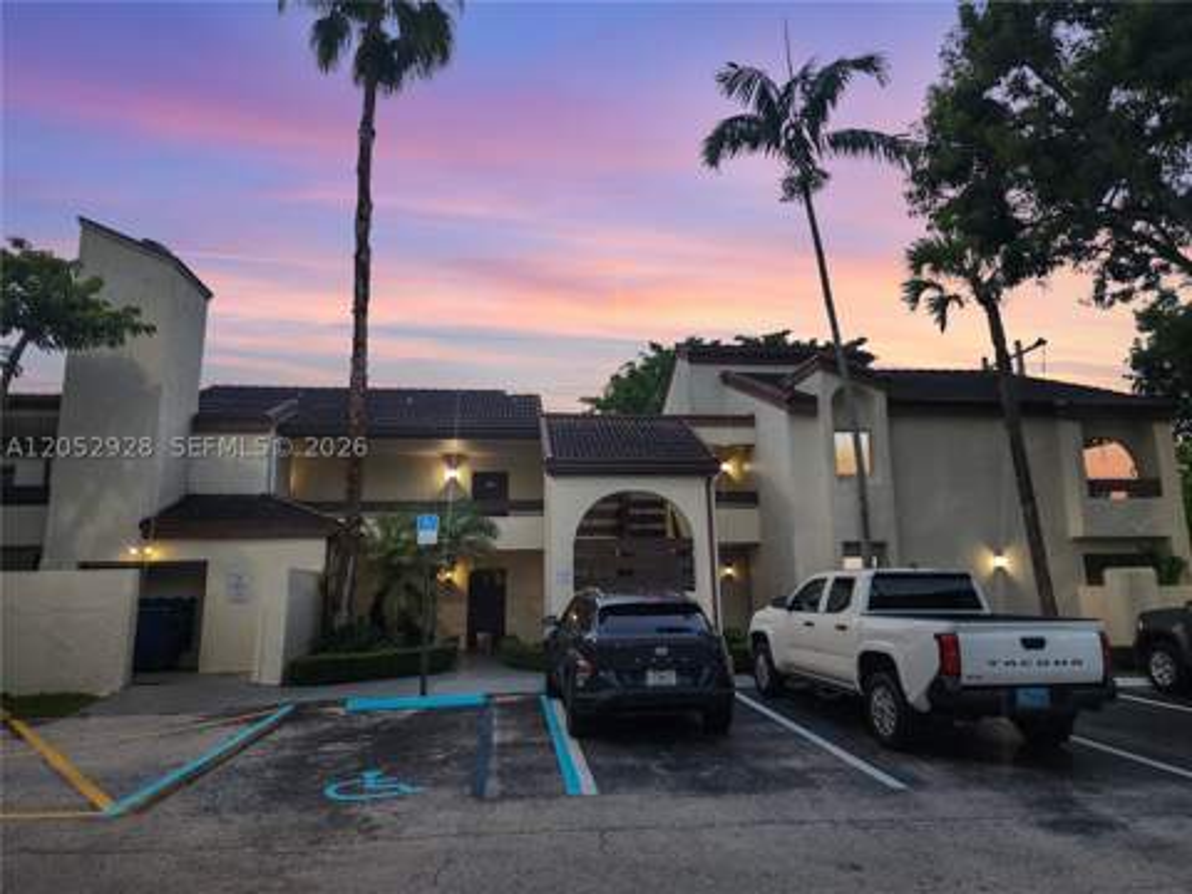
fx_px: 792
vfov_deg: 58.9
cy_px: 447
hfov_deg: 73.9
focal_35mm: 23
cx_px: 596
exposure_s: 1/120
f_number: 1.8
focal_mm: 6.4
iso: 200
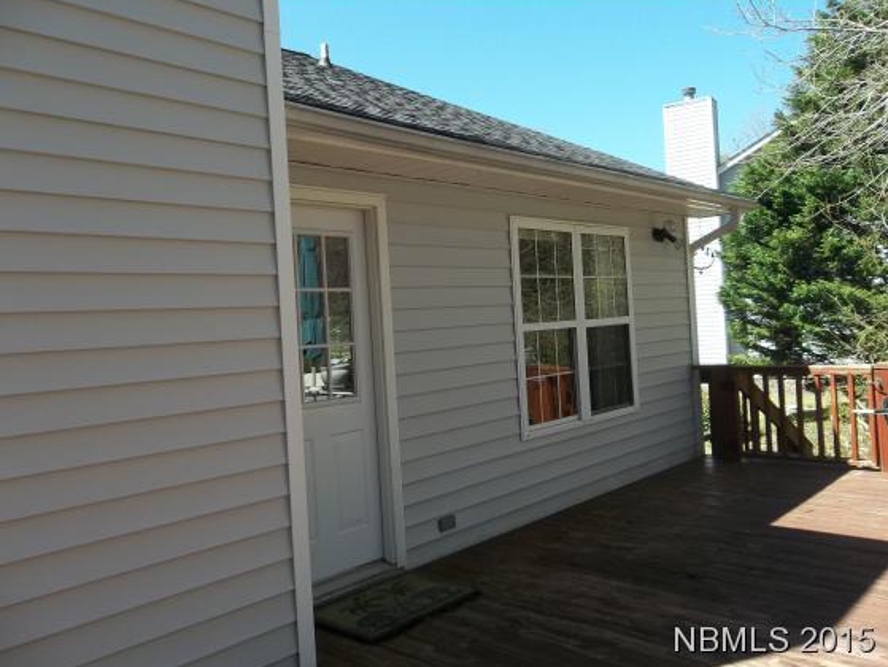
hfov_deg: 63.4
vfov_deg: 49.8
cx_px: 435
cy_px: 330
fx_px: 719
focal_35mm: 28
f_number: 3.5
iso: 80
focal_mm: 4.9
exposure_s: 1/400
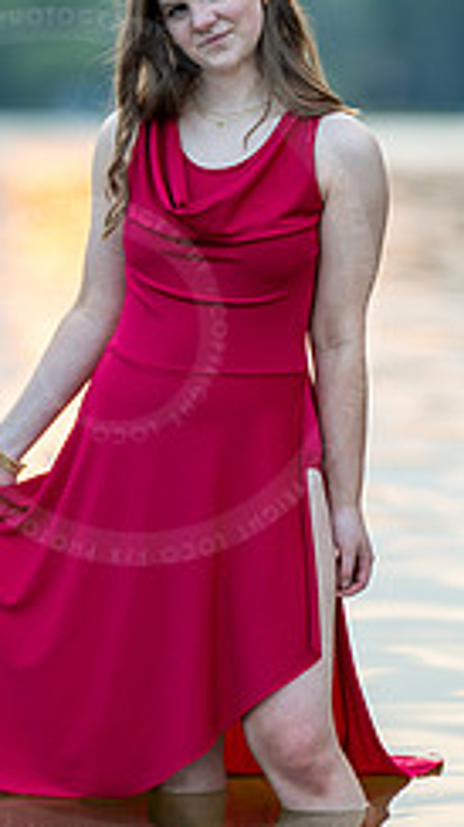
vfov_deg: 13.1
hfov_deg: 7.4
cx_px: 146
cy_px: 420
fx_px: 3592
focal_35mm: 164
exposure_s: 1/500
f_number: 1.2
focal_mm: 85
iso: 200
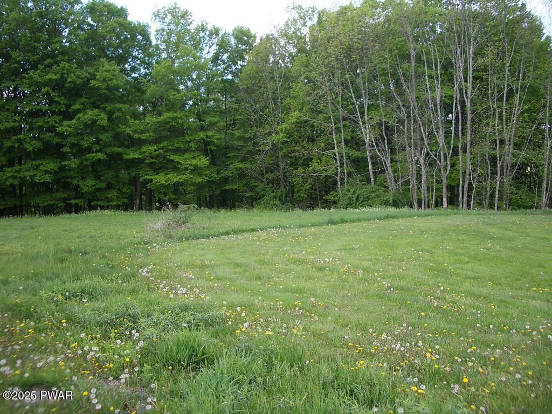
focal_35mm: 35
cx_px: 276
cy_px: 207
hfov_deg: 52.6
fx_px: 558
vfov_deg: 40.7
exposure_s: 1/200
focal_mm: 5.8
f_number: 2.6
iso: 80
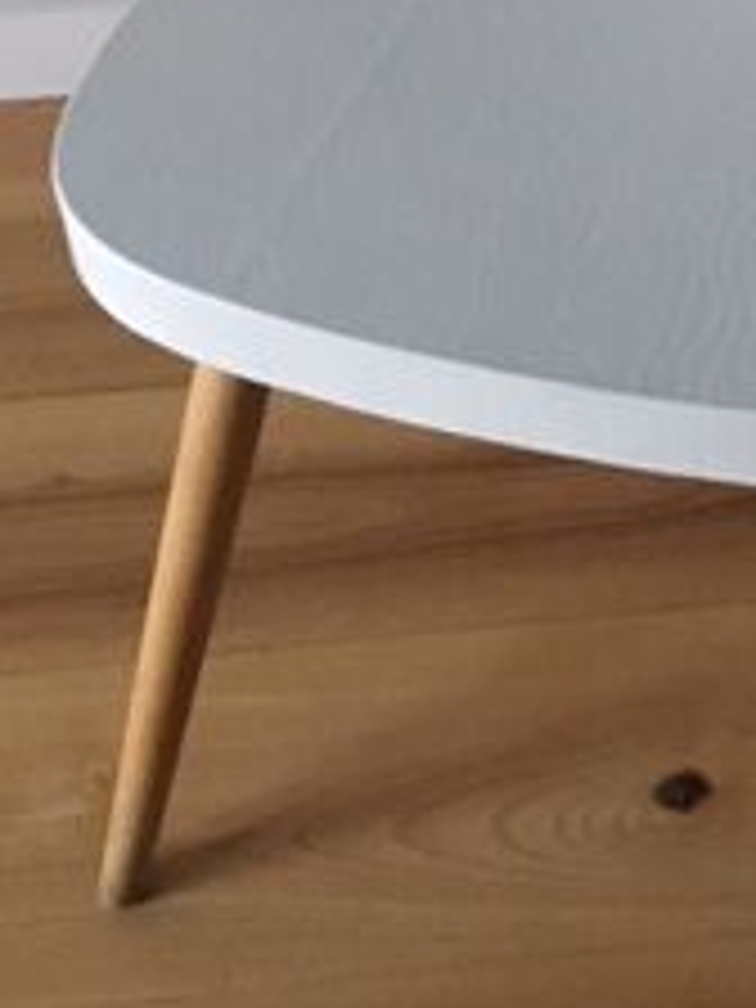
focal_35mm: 83
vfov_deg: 21.5
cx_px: 864
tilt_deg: -33.9
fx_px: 2417
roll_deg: -1.1
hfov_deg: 17.1
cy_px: -266
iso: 200
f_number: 2.2
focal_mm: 4.15
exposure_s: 1/25
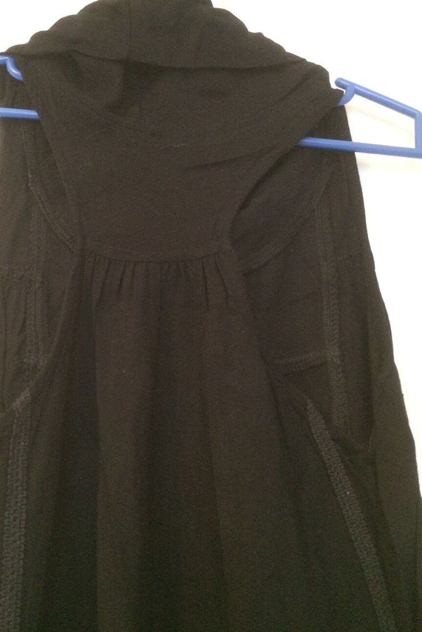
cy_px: 314
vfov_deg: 60.3
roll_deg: -1.7
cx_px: 182
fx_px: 545
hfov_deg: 42.2
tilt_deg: +16.7
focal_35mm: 31
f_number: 2.2
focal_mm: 4.15
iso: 400
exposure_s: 1/17
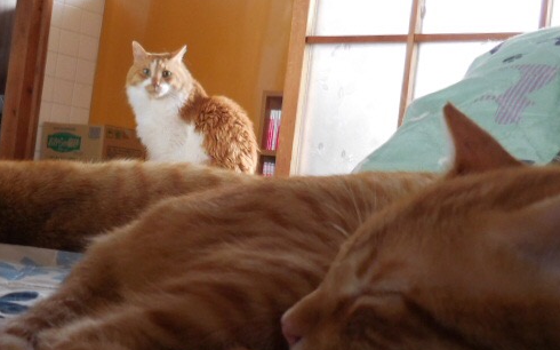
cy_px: 181
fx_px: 824
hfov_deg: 37.4
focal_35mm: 54
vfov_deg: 24.0
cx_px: 217
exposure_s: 1/10
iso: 400
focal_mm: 7
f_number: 3.9
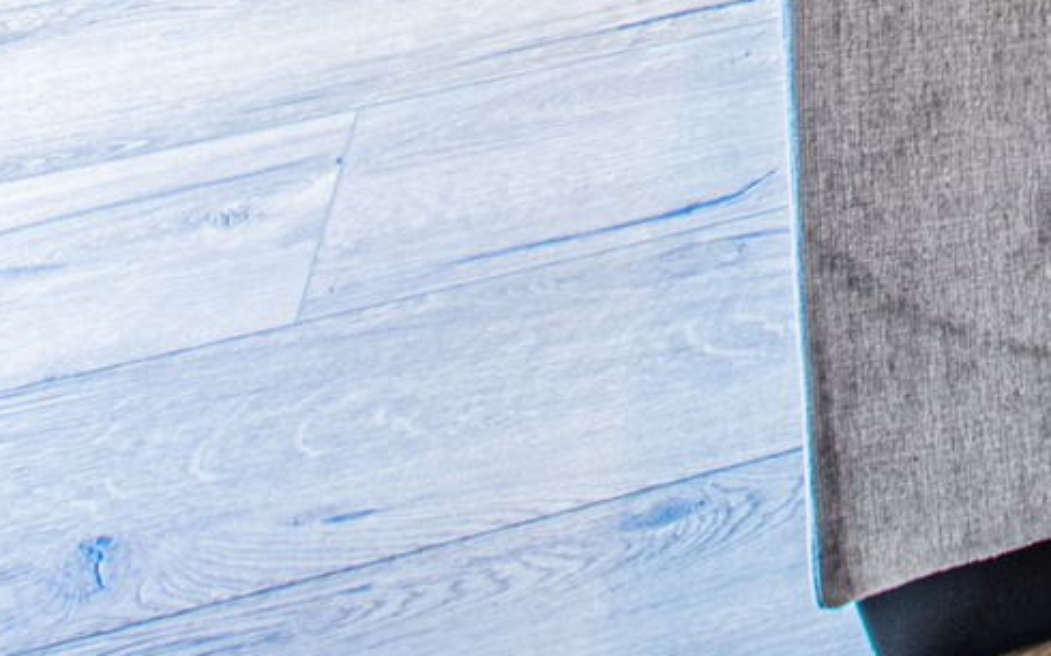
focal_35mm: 93
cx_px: 2110
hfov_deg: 16.7
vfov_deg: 9.3
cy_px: -1592
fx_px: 2663
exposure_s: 3
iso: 64
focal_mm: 14
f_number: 9
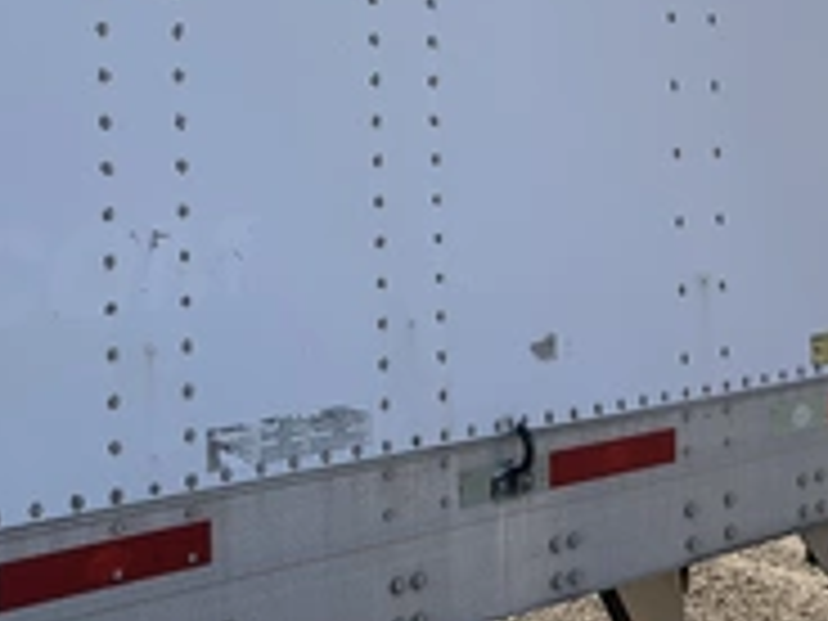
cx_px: 207
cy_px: 176
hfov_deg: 30.2
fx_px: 1507
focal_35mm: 63
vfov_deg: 23.1
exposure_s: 1/978
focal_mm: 3
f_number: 1.8
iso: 25
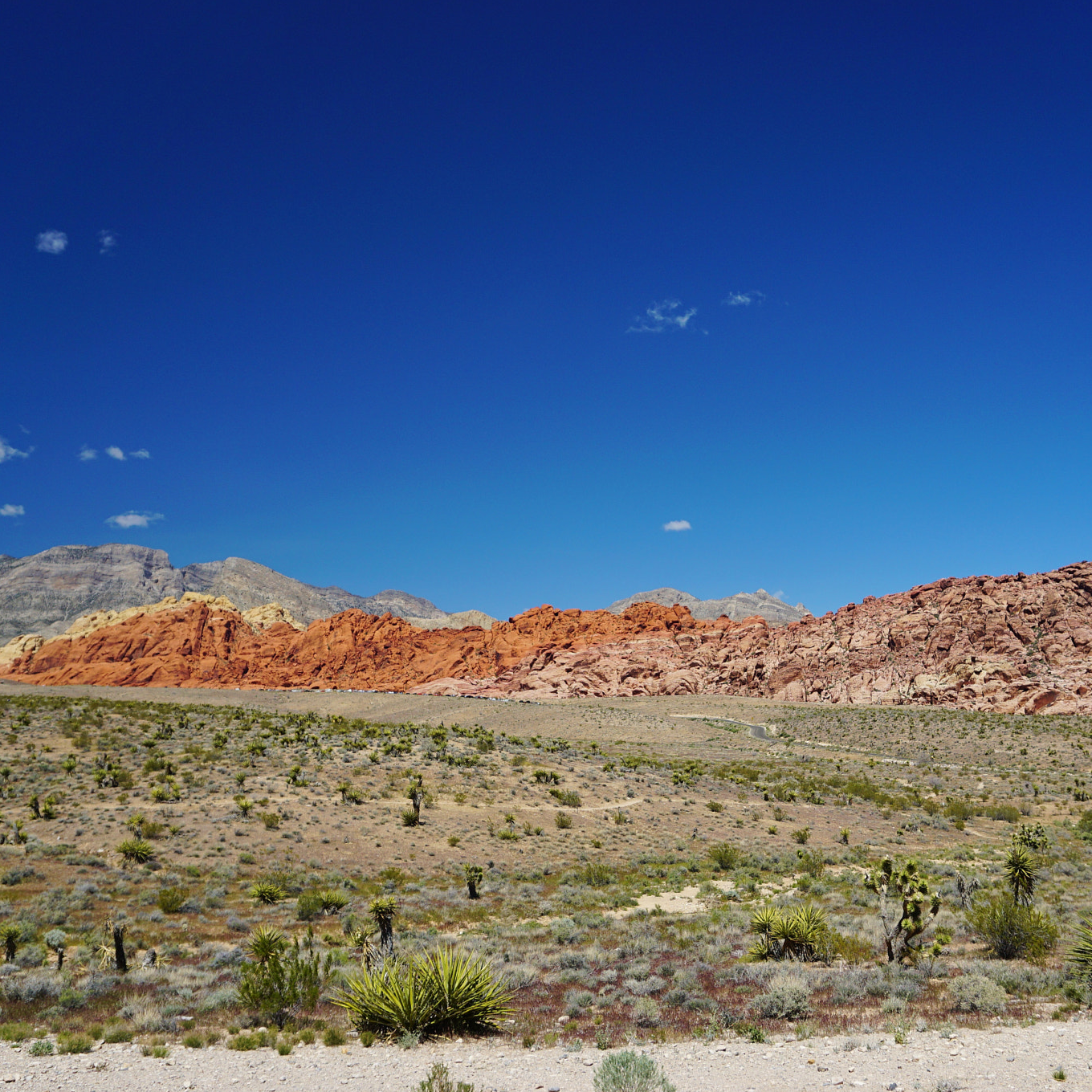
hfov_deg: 50.0
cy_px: 546
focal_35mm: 33
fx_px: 1165
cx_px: 640
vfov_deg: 50.2
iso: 100
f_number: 5
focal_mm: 17
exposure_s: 1/400
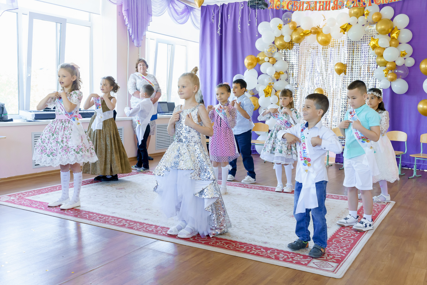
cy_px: 141
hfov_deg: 53.2
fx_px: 427
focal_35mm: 36
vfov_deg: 36.9
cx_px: 218
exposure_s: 1/160
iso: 2500
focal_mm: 35
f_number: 5
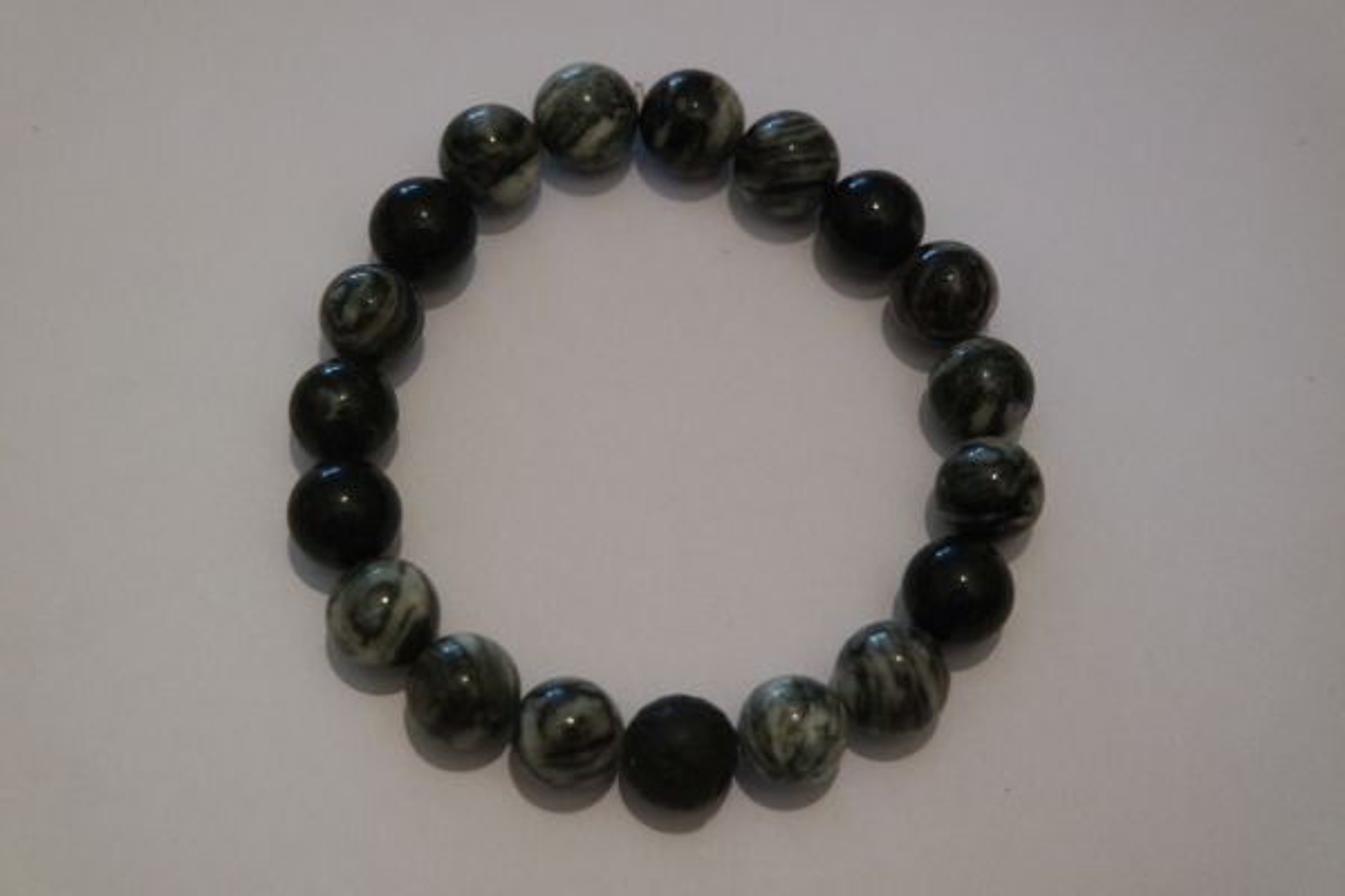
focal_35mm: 60
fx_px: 2241
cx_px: 672
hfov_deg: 33.4
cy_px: 448
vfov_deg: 22.6
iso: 3200
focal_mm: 39
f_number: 5
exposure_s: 1/60
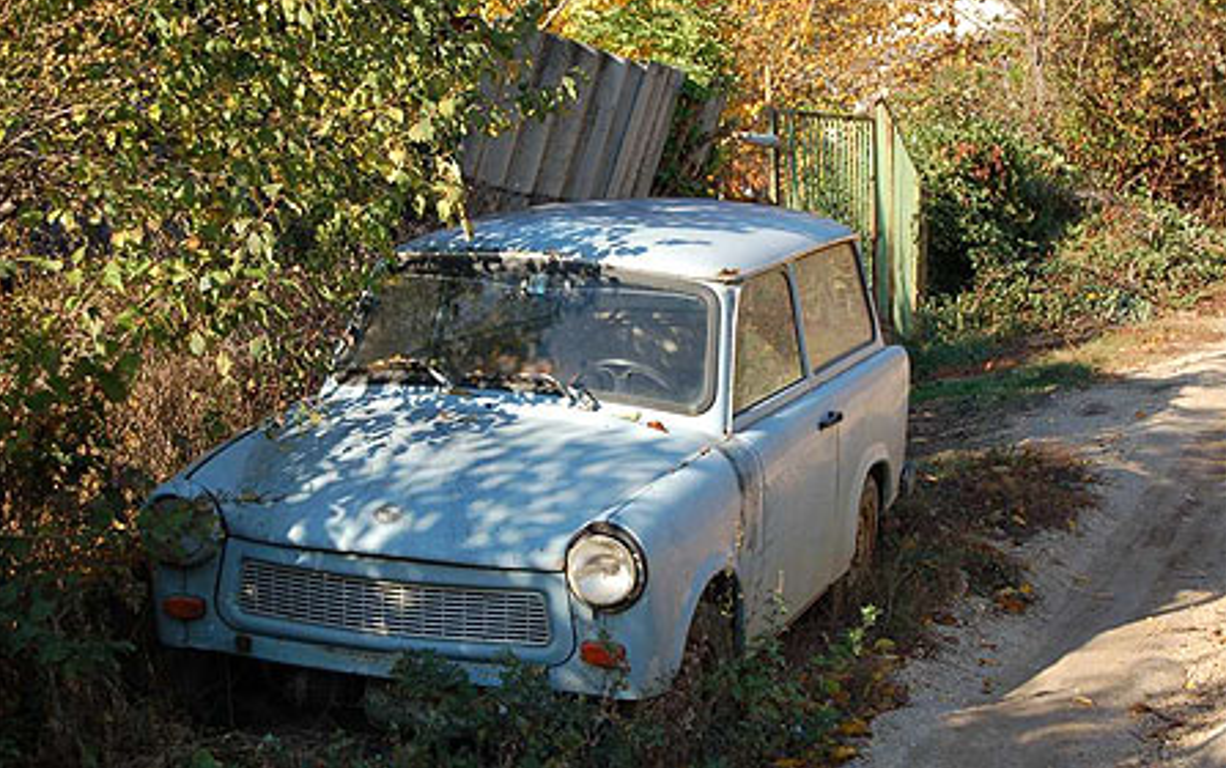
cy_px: 366
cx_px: 612
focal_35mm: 85
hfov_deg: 24.5
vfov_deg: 15.5
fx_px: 2826
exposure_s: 1/200
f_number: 7.1
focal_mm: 55
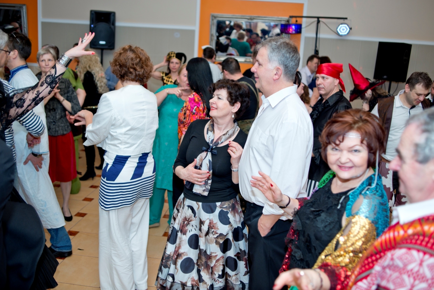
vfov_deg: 37.9
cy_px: 145
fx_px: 422
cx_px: 217
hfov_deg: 54.4
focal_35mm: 35
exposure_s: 1/320
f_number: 2.8
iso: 320
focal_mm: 35
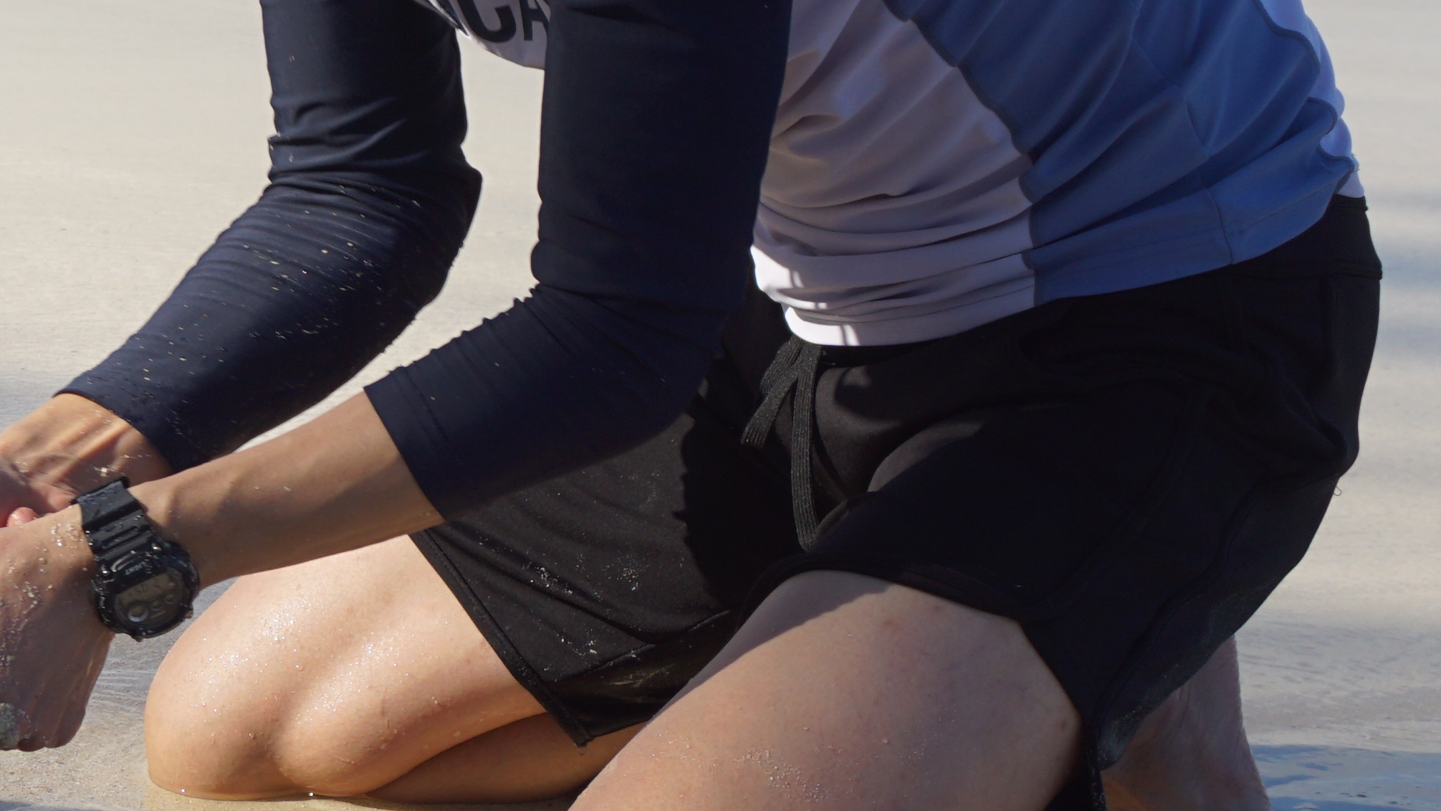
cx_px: -537
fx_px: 4836
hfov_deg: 15.9
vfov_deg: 9.5
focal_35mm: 127
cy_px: -60
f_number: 7.1
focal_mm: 27
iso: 100
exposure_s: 1/320
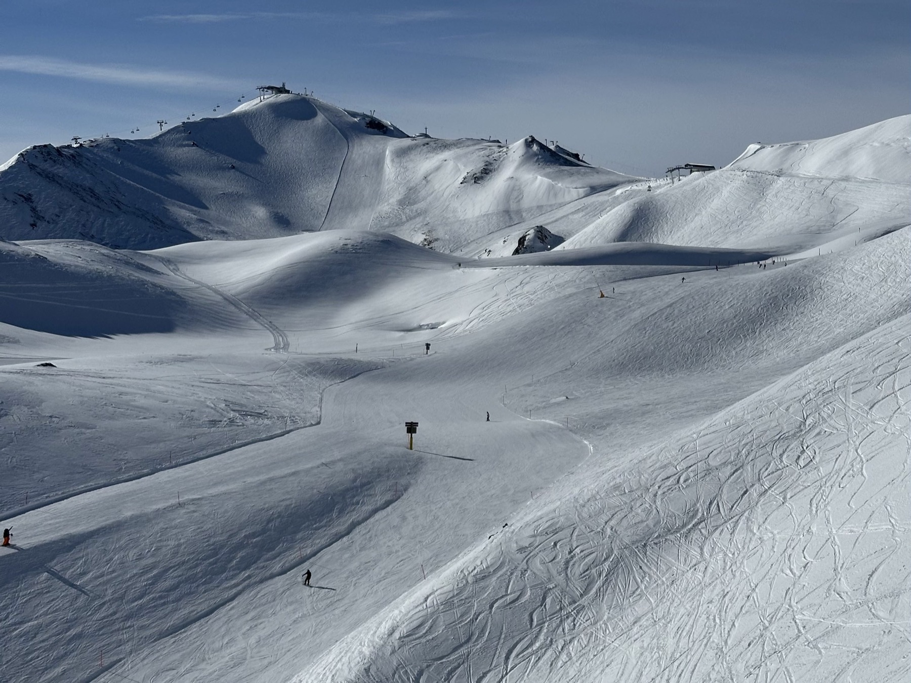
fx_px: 1263
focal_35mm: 48
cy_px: 342
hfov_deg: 39.7
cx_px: 456
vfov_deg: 30.3
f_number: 1.78
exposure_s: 1/18868
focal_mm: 6.86
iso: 50
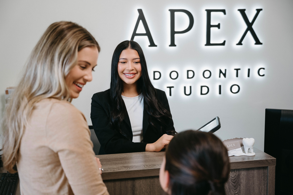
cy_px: 98
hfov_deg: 43.0
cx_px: 146
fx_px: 372
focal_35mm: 46
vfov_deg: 29.4
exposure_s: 1/200
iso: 200
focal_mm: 45.7
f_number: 2.8
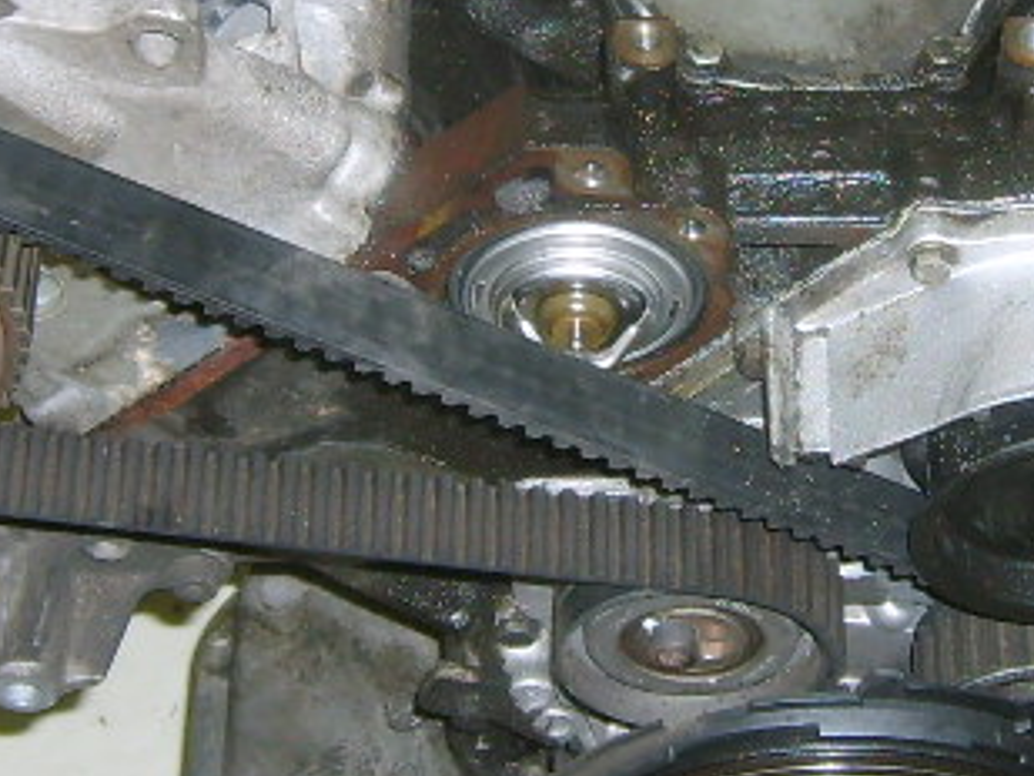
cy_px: 147
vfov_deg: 12.7
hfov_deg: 16.9
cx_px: 736
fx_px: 3466
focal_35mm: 116
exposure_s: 1/30
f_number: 2.8
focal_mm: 5.8
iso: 100
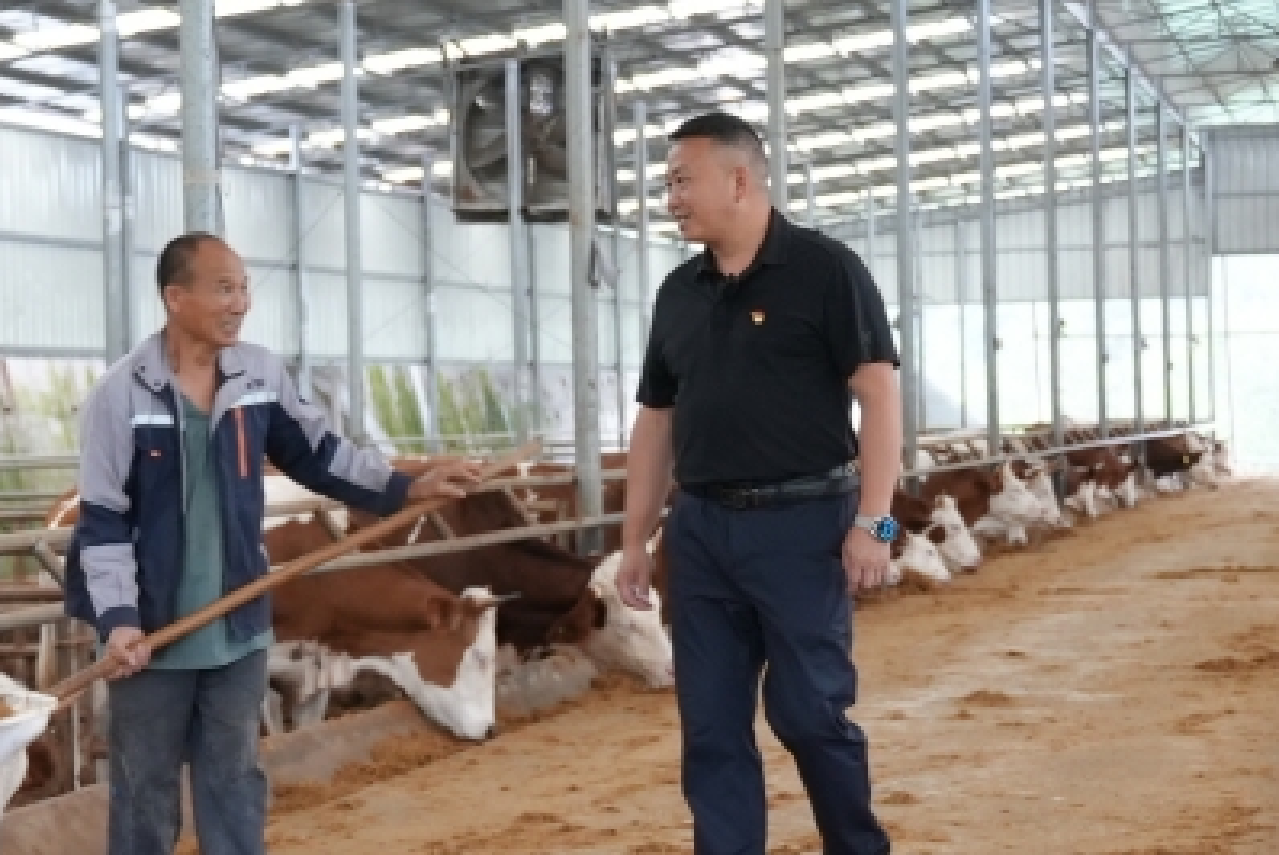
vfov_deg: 14.4
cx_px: 437
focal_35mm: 95
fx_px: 3377
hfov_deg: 21.4
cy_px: 471
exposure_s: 1/60
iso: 640
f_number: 2.8
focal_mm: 28
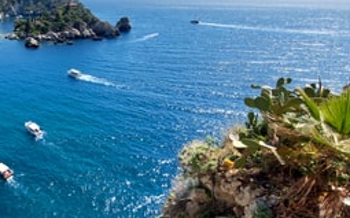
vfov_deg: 45.6
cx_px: 60
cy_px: 135
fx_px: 257
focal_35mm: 27
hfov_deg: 61.6
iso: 50
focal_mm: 1.74
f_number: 2.2
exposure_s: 1/898
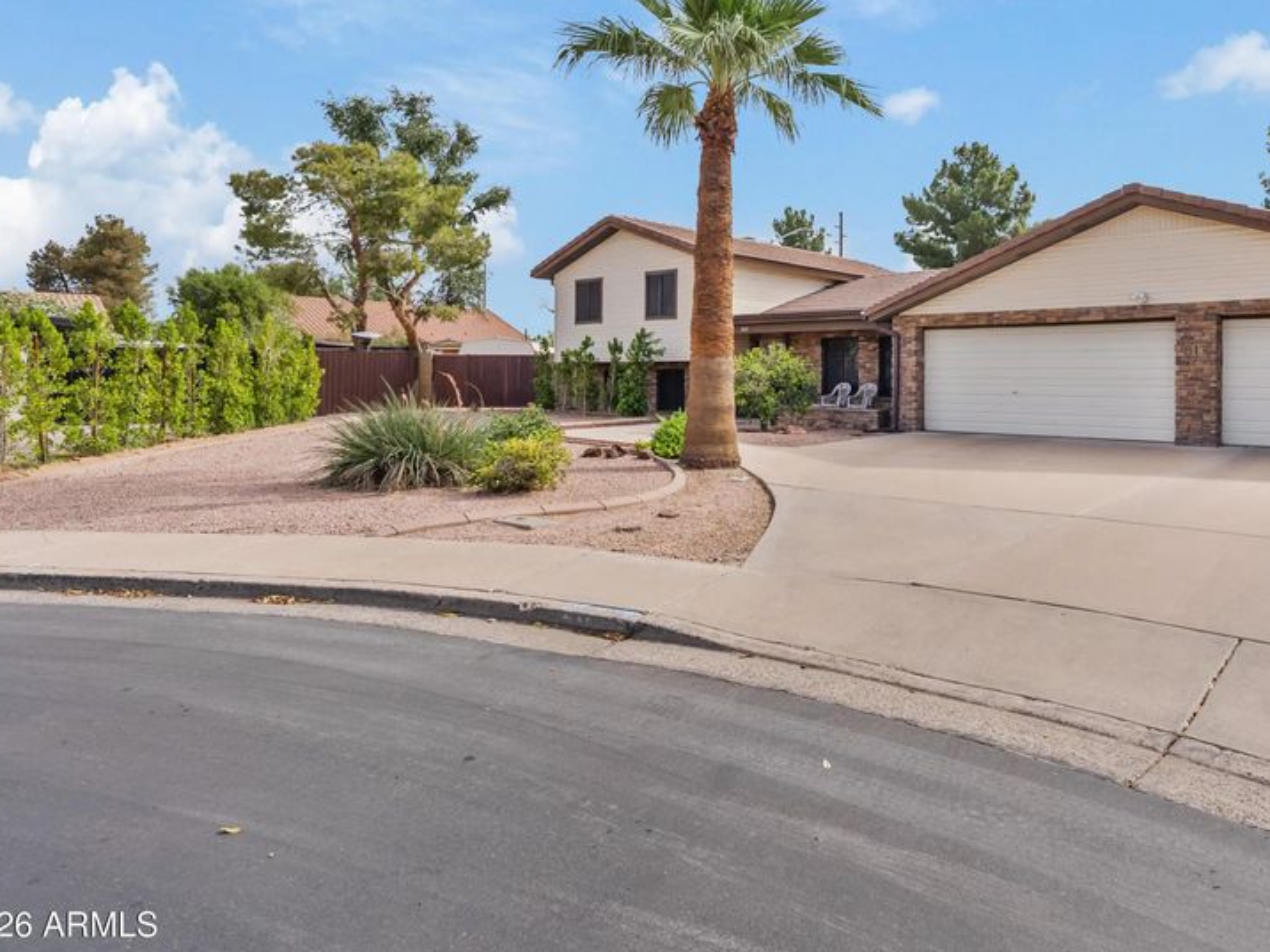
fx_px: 807
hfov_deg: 73.7
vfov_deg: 60.5
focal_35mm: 22
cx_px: 862
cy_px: 374
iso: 100
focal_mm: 16
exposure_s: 1/50
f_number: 8
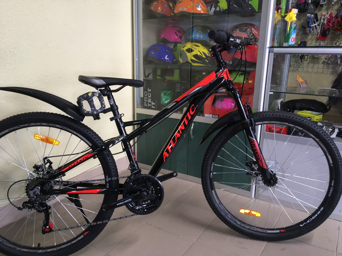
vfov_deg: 48.2
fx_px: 287
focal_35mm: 29
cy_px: 128
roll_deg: -2.2
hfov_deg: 61.7
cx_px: 171
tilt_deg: -15.0
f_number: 2.2
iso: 160
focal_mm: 4.15
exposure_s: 1/33
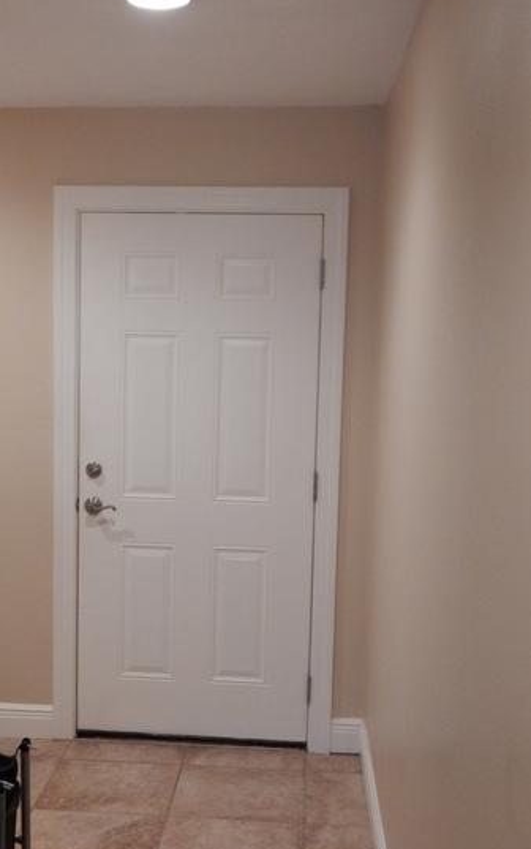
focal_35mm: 48
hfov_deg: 26.8
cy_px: 455
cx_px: 201
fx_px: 1111
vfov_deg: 41.8
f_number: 3.4
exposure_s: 1/30
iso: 400
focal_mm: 6.8
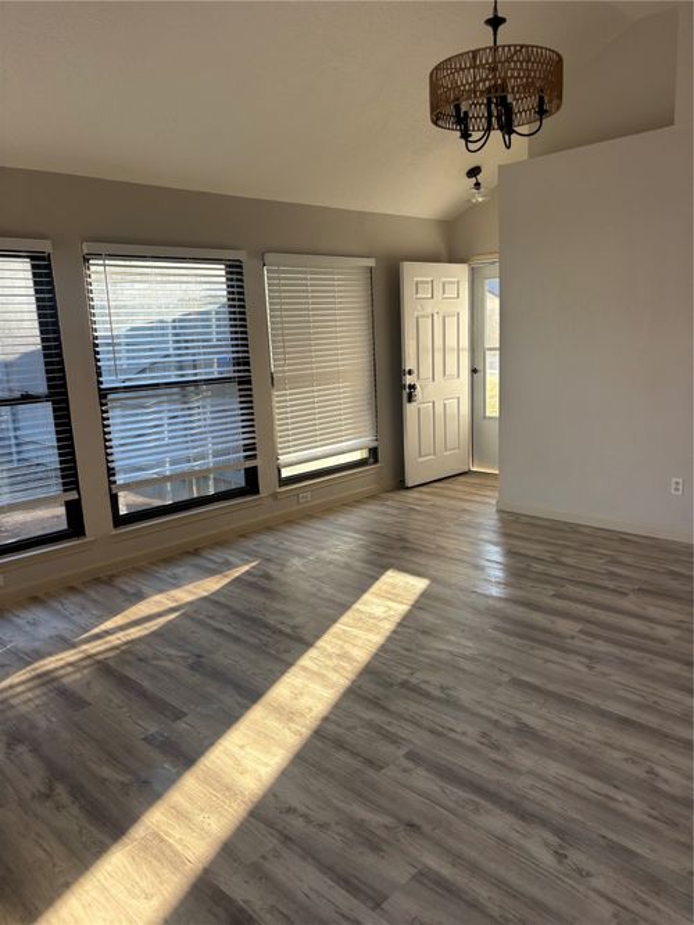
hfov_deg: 53.0
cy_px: 462
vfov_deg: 67.3
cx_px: 347
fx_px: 695
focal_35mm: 26
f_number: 1.6
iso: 40
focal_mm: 5.96
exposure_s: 1/121
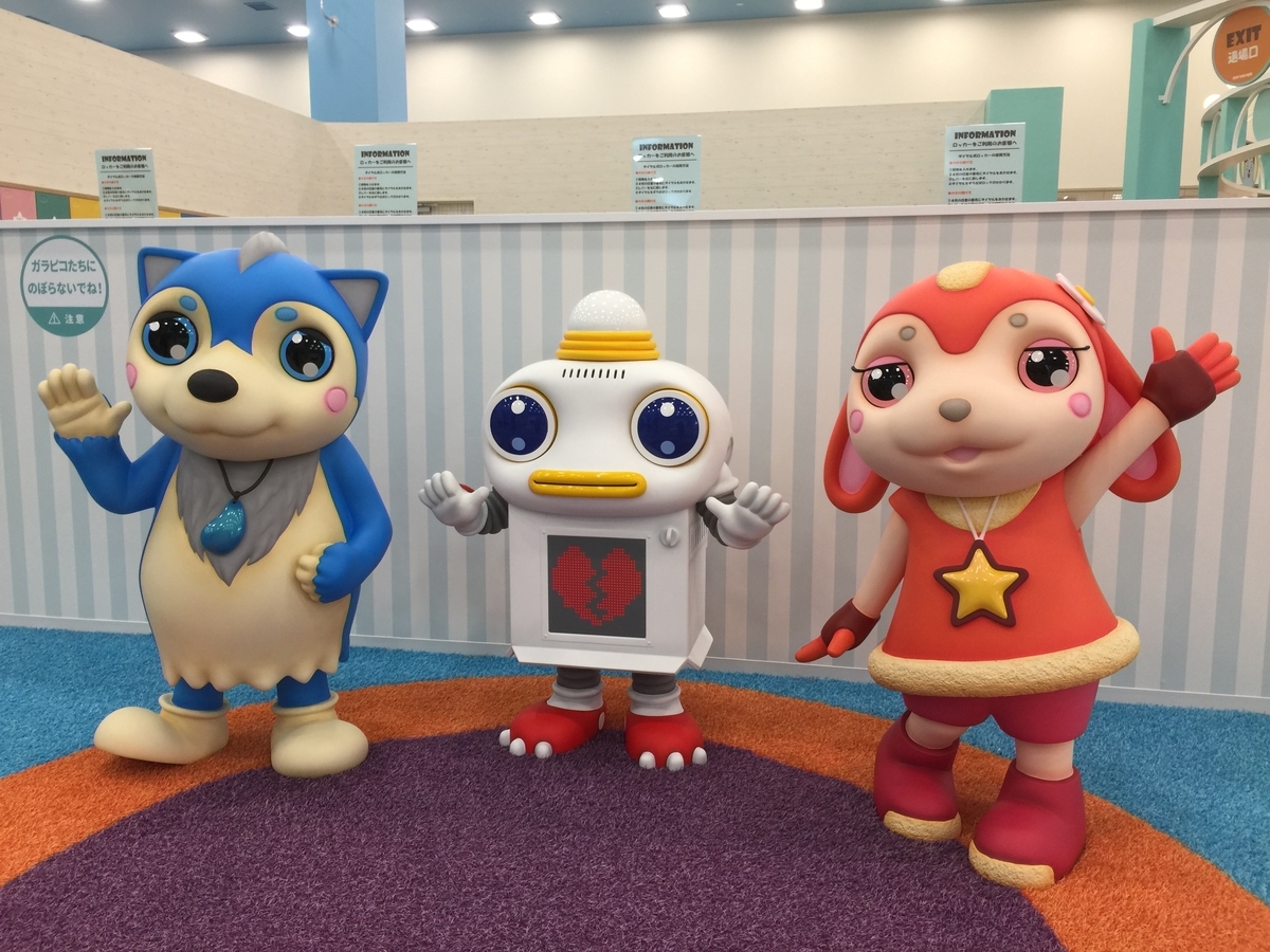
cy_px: 476
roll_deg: -1.9
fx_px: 1064
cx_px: 635
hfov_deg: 61.7
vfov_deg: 48.2
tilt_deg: -7.5
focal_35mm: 29
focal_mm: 4.15
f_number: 2.2
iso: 32
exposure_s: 1/40
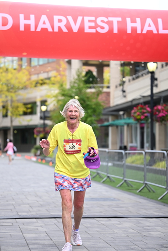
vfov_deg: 23.4
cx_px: 84
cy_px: 126
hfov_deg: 15.7
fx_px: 609
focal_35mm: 87
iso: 640
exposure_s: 1/1600
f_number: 2.8
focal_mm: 87
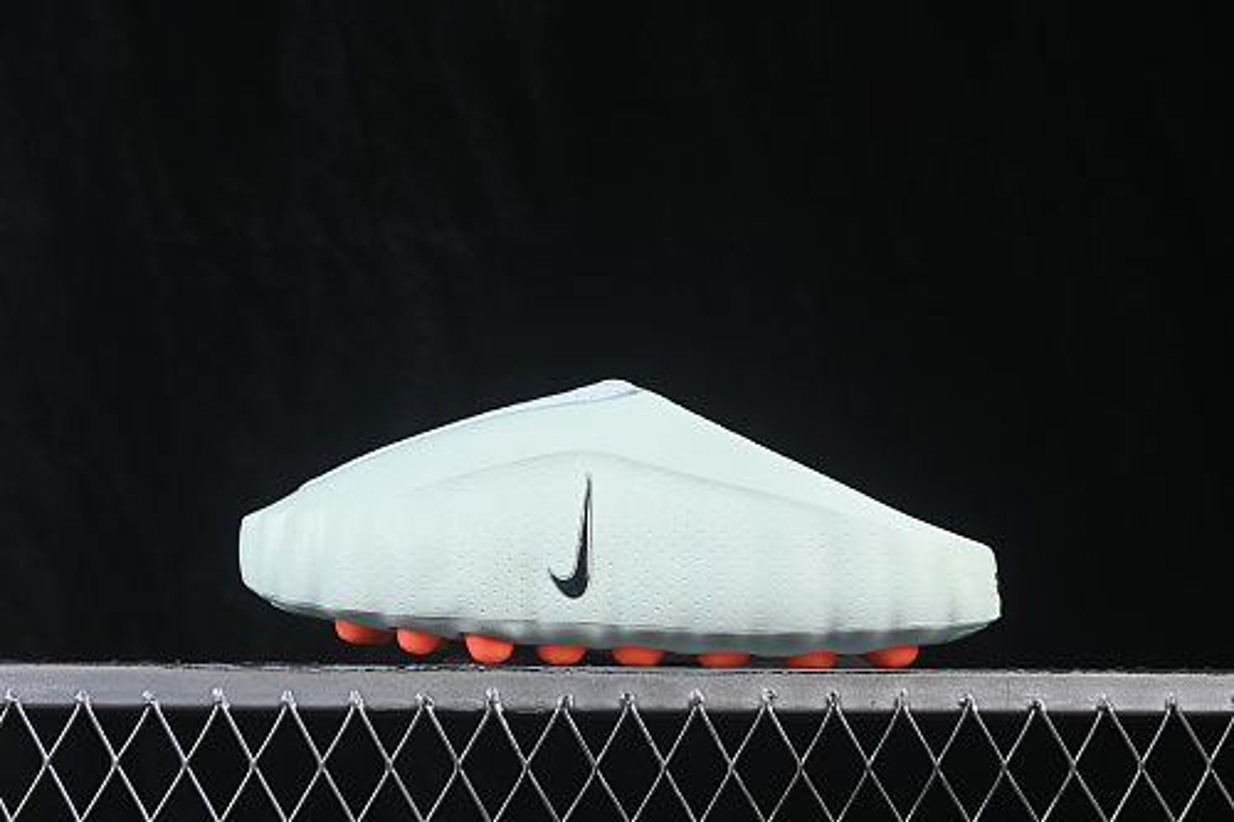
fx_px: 2570
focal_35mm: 75
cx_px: 617
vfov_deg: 18.2
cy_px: 411
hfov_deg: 27.0
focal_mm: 50
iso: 160
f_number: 8
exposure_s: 1/80
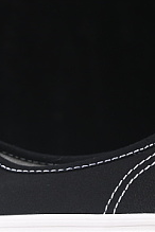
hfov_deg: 5.0
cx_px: -59
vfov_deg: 7.5
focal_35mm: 274
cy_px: 110
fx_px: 1769
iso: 160
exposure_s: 1/60
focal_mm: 50
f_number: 6.3
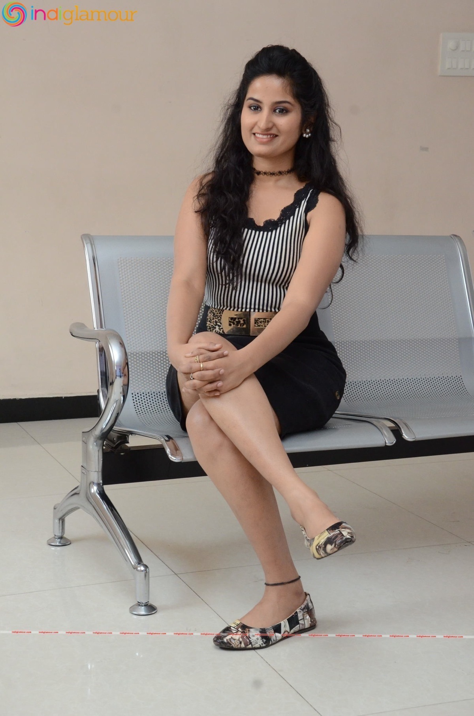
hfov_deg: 22.5
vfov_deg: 33.5
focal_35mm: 60
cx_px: 237
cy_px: 358
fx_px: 1190
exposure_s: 1/125
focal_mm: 40
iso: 2000
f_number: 6.3
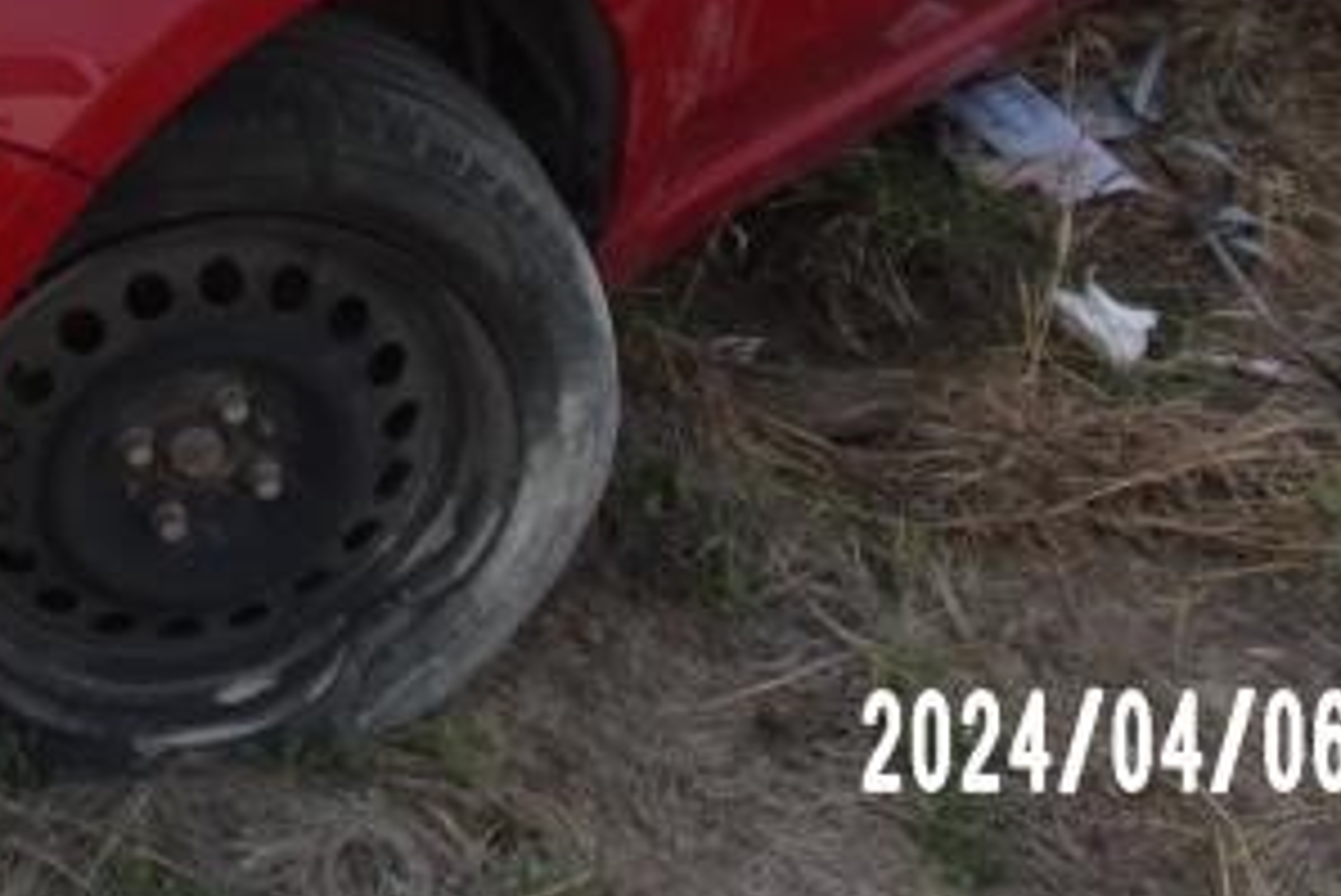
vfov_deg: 18.7
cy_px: -311
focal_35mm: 67
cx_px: 86
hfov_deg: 28.7
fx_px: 2497
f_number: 3.3
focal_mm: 4.3
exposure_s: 1/550
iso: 80
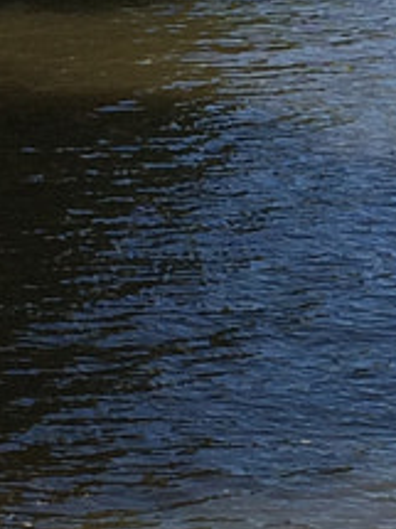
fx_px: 3405
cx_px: 605
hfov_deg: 6.6
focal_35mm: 223
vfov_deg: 8.9
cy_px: 234
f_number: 2.2
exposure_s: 1/1520
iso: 32
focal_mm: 4.12
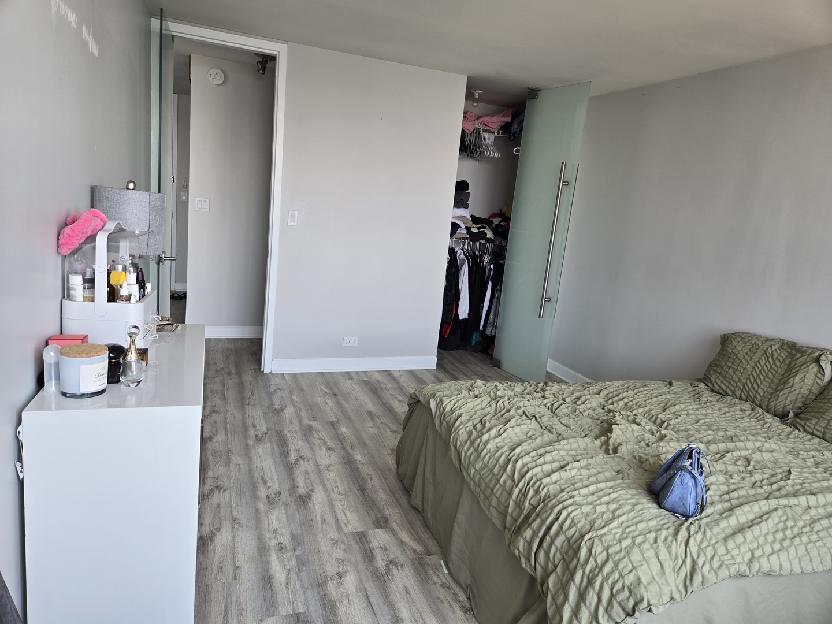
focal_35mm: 23
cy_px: 312
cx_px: 416
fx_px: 553
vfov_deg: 58.9
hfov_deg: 73.9
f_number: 1.8
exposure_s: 1/180
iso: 40
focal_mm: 5.4
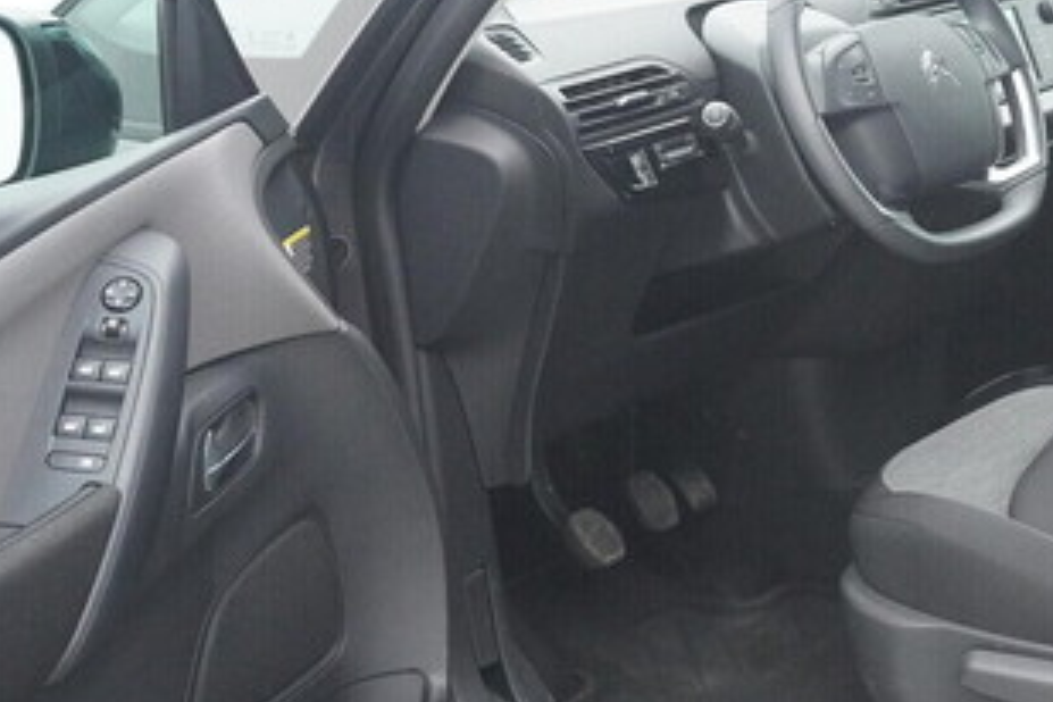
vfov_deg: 21.2
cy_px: 327
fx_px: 1872
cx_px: 917
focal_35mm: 64
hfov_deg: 30.3
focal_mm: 24
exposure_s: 1/250
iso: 6400
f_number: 6.3
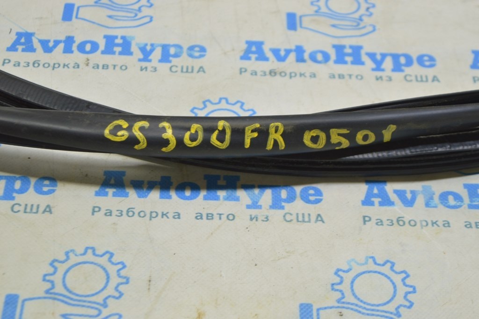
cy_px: 160
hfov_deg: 24.6
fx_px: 1097
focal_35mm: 82
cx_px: 240
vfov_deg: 16.5
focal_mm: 55
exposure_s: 1/20
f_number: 5.6
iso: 400
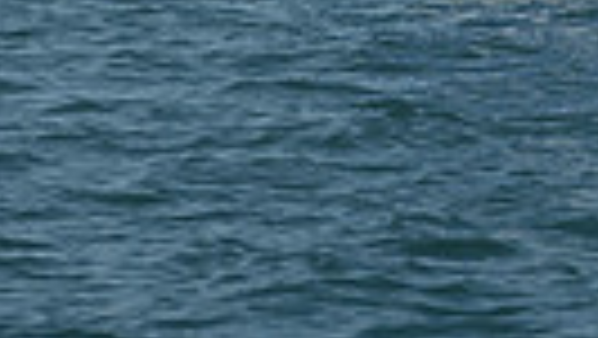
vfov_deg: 2.3
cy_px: -960
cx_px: 758
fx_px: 8425
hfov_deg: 4.1
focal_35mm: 531
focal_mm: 116
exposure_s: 1/1000
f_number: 8
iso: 320
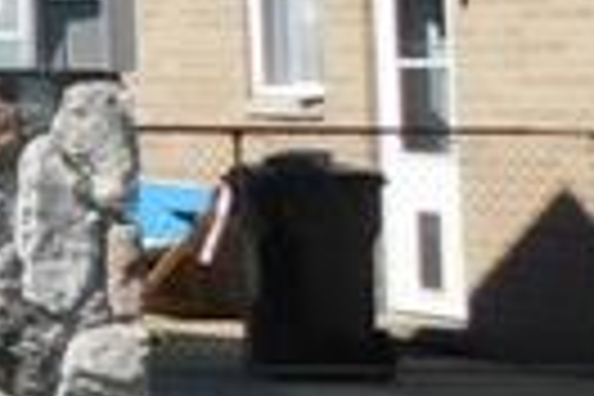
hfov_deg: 8.4
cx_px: -1440
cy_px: -216
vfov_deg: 7.3
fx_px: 3069
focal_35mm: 186
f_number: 3
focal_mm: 4
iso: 125
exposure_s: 1/1500
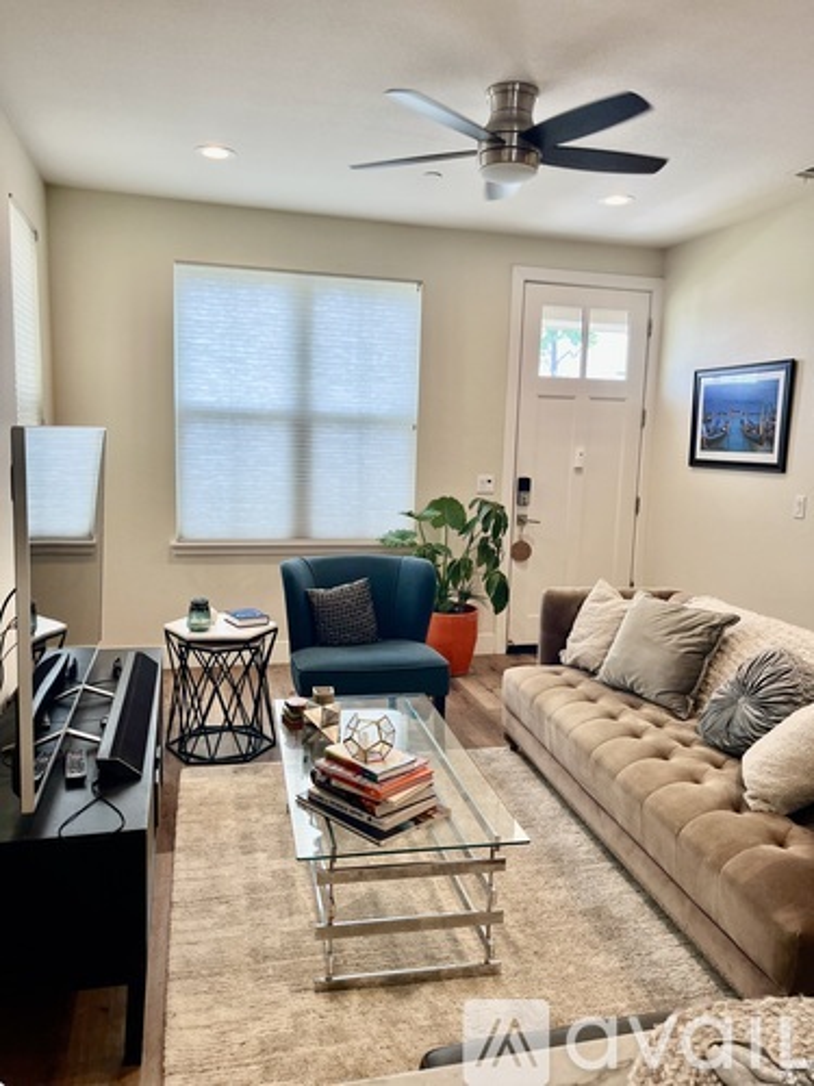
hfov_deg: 53.1
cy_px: 543
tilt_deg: -8.3
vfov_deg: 67.3
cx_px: 407
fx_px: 815
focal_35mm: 26
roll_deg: -1.5
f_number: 1.6
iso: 64
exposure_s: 1/120
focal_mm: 5.1
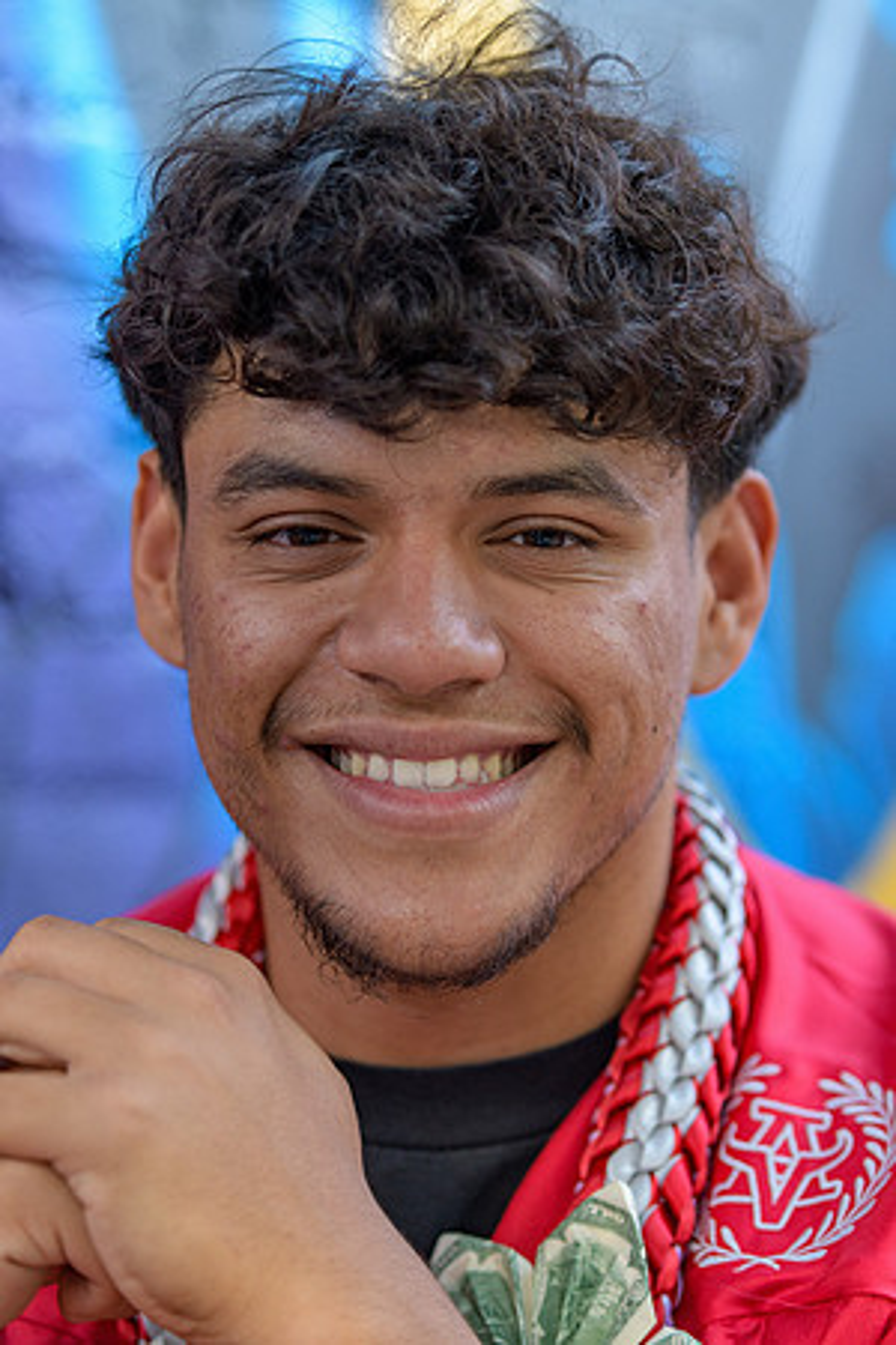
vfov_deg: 28.8
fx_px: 2613
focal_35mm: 70
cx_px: 448
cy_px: 672
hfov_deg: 19.5
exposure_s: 1/80
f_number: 3.5
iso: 400
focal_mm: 70
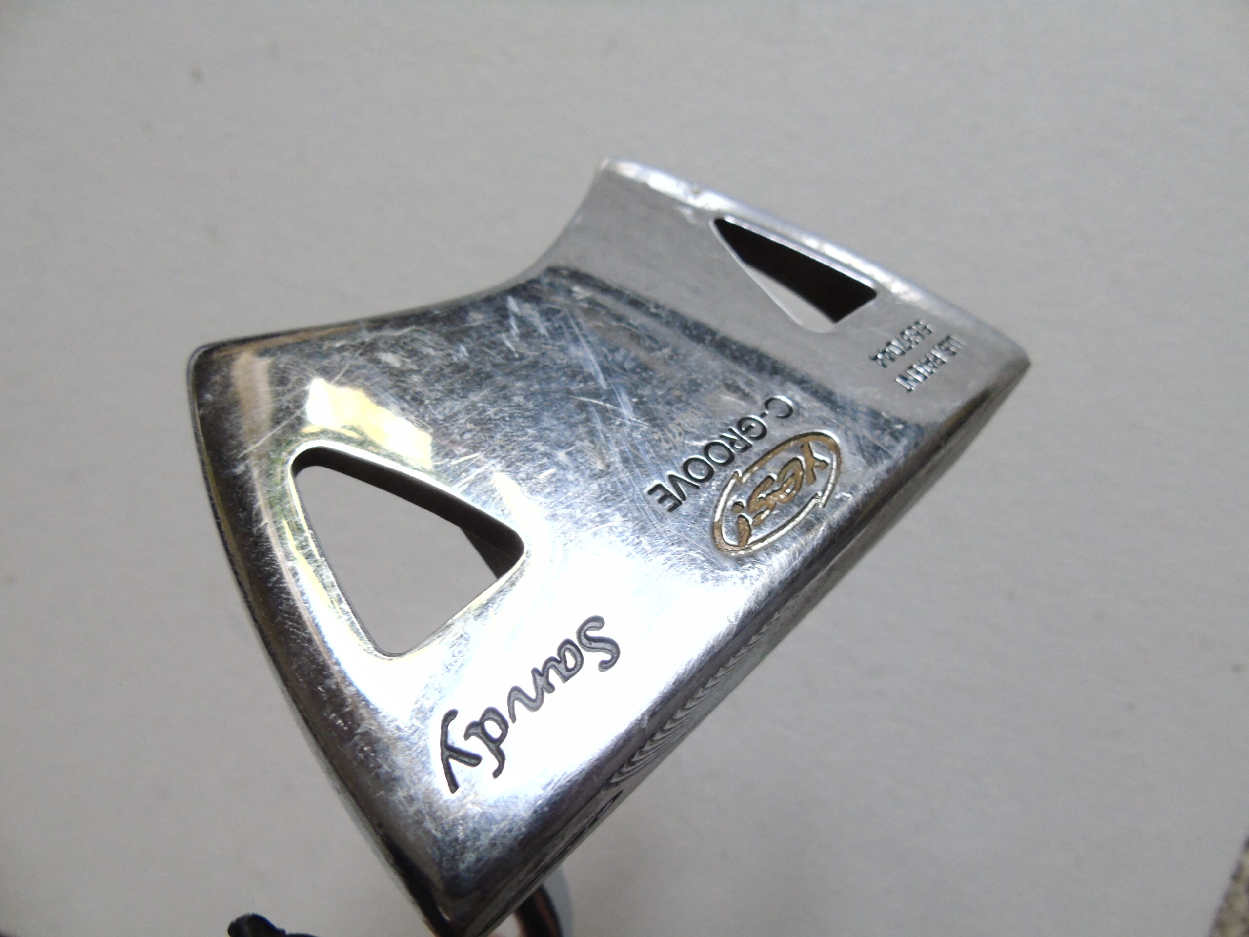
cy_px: 468
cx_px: 624
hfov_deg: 69.4
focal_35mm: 25
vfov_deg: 54.9
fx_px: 902
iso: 250
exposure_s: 1/30
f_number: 3.4
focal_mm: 4.4
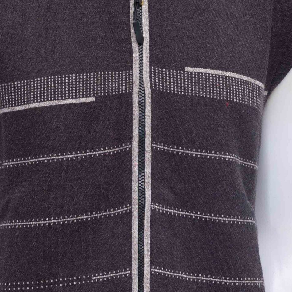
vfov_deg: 14.6
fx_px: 1136
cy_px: 180
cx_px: 114
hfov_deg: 14.6
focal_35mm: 119
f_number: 6.3
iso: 1000
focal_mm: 35
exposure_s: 1/125
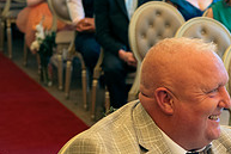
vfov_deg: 10.2
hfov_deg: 15.0
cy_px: 189
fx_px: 848
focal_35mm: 132
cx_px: 280
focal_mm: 44
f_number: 3.5
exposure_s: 1/250
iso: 250
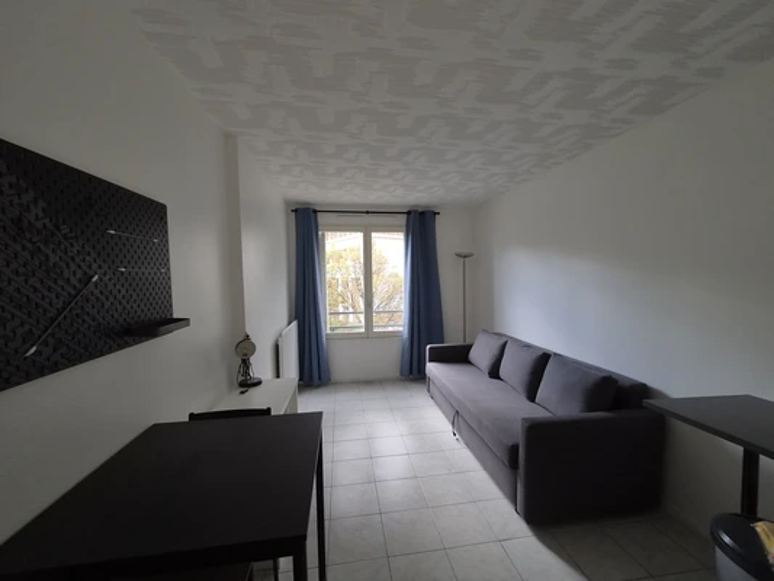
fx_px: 291
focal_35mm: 13
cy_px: 290
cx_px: 387
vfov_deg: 89.9
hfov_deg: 106.2
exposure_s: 1/100
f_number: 2.2
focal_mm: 2.2
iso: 100
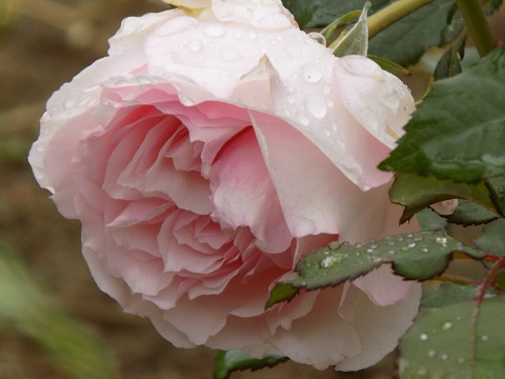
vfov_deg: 3.3
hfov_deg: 4.4
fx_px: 6521
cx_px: 252
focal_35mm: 447
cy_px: 190
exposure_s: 1/80
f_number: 5.9
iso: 80
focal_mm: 79.5
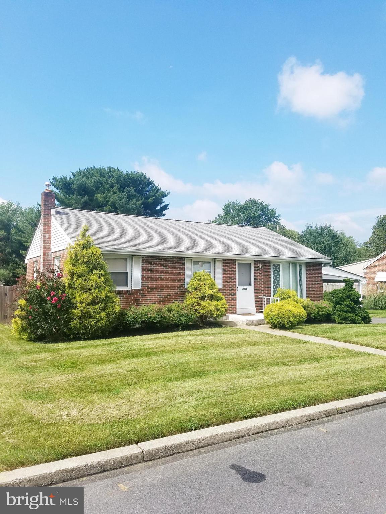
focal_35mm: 26
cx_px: 193
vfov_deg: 67.3
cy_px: 257
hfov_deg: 53.1
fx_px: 387
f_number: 1.7
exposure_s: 1/2544
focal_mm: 4.2
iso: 50
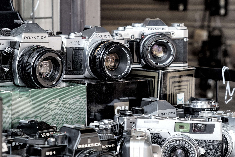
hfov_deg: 17.9
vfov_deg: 12.0
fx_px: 744
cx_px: 106
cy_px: 78
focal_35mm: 114
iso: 320
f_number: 6.3
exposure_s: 1/80
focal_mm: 63
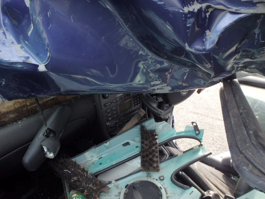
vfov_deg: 49.7
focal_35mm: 28
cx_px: 132
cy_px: 100
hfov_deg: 63.4
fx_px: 214
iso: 125
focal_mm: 5
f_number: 3.9
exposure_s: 1/125
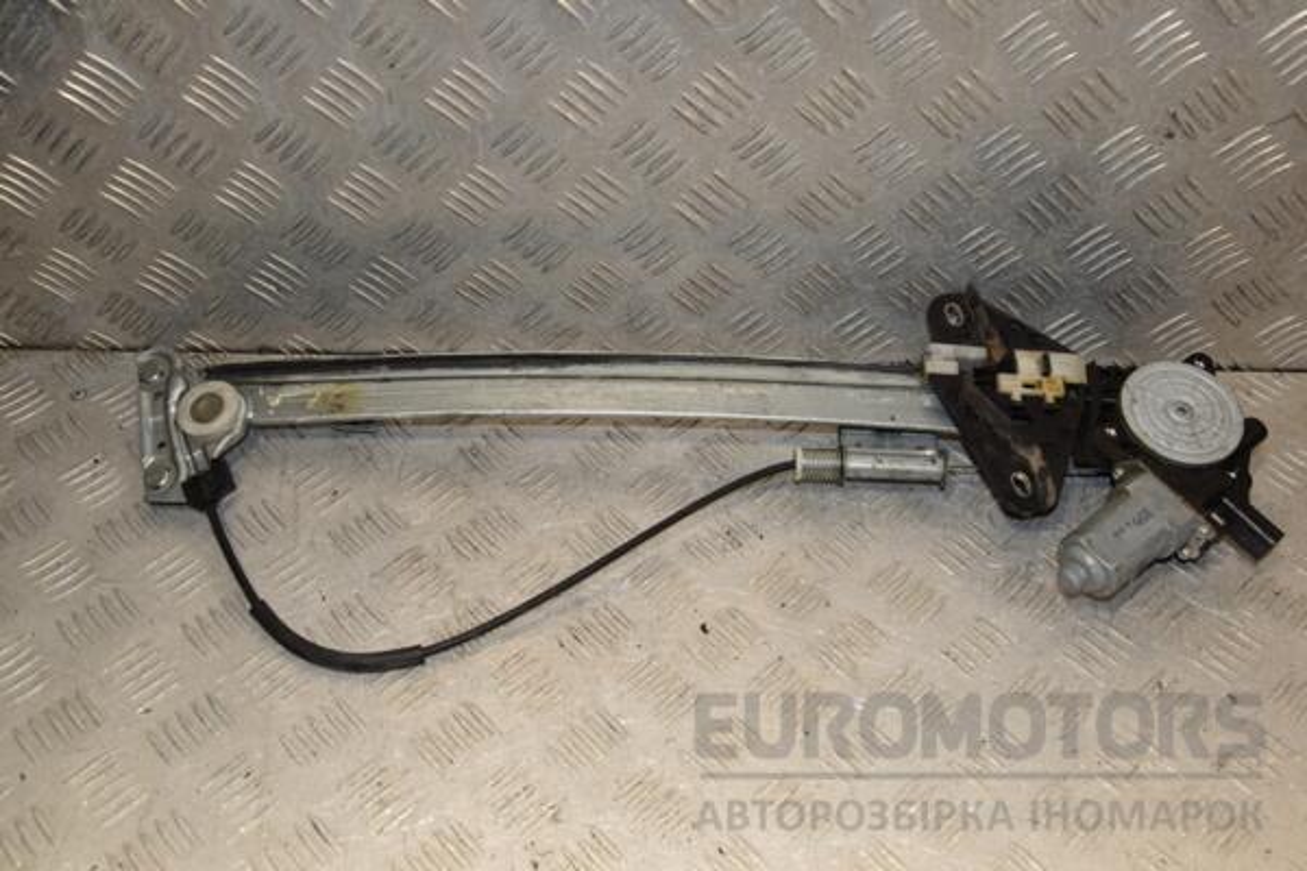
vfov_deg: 35.5
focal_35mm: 38
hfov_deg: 51.3
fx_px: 1361
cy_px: 436
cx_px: 654
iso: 800
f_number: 8
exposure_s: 1/200
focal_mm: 25
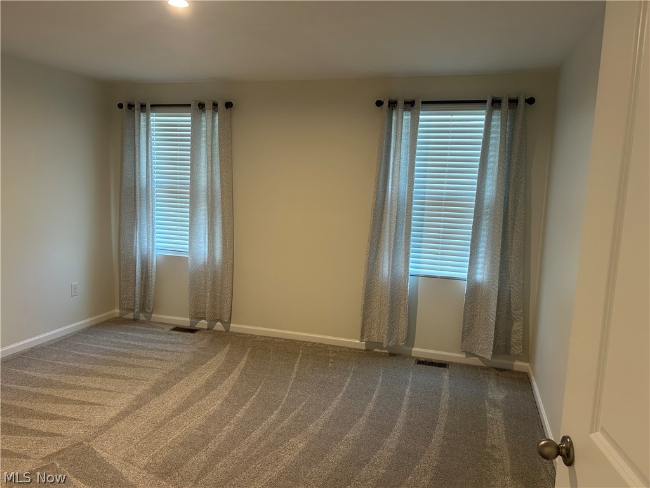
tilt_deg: -7.1
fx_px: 488
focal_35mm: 26
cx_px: 325
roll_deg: -2.3
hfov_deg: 67.3
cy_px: 244
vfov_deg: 53.1
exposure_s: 1/60
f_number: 1.5
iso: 160
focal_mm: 5.7
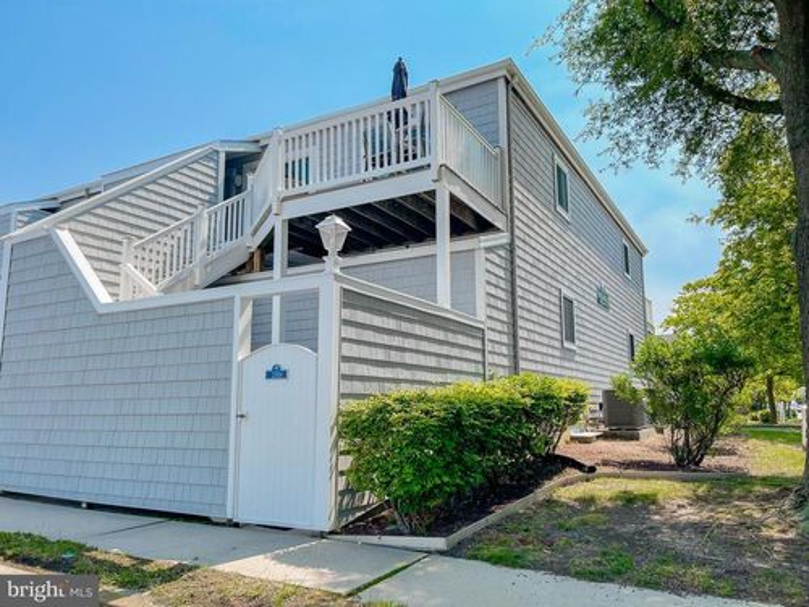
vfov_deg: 54.9
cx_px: 404
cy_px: 304
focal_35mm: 25
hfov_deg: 69.4
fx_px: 584
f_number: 1.6
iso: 32
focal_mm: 5.1
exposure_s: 1/3400
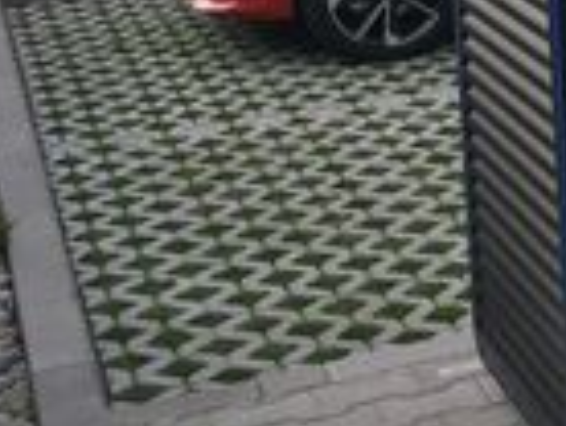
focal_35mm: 109
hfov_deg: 15.3
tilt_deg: -9.3
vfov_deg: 13.1
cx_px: 1046
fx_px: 1785
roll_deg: +0.7
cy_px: -143
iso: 25
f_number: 2.2
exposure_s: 1/455
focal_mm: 4.15
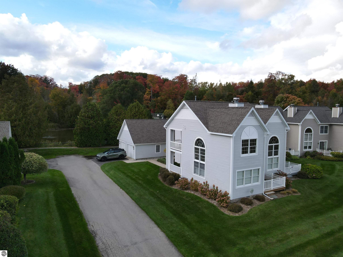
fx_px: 238
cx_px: 172
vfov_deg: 56.8
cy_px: 128
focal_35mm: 24
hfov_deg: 71.6
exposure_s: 1/320
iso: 100
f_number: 2.8
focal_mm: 4.5
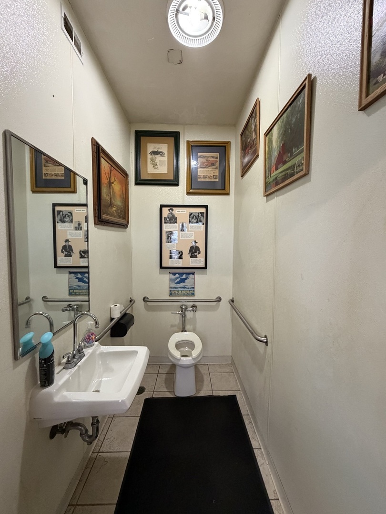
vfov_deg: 102.1
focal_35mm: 14
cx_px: 193
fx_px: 208
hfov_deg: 85.7
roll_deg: -0.8
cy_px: 257
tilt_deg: -3.6
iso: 500
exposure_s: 1/60
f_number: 2.2
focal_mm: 2.22
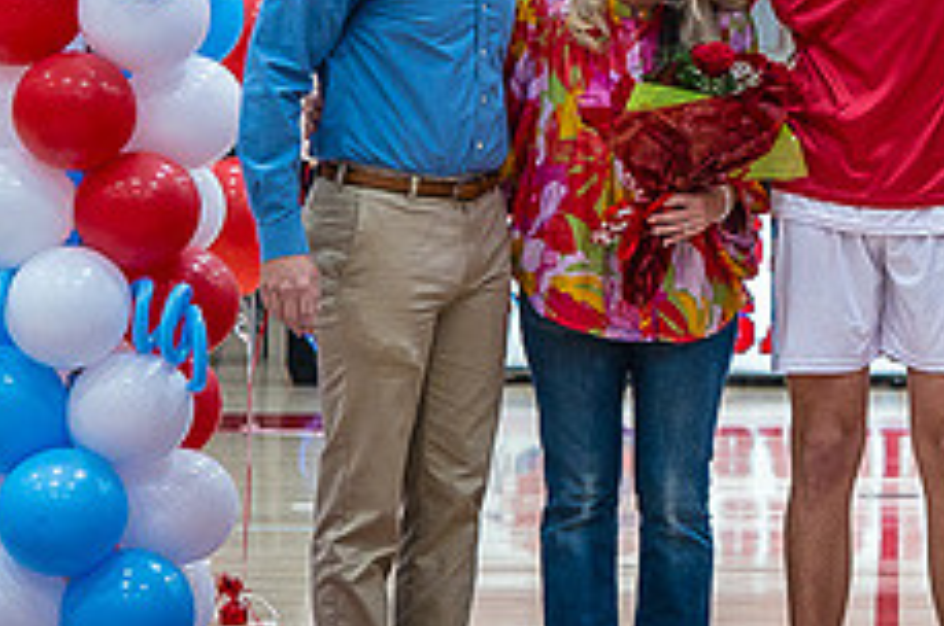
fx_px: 5446
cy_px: 86
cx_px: 952
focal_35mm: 208
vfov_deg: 6.6
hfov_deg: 9.8
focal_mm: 82
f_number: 4
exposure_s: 1/320
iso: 2000
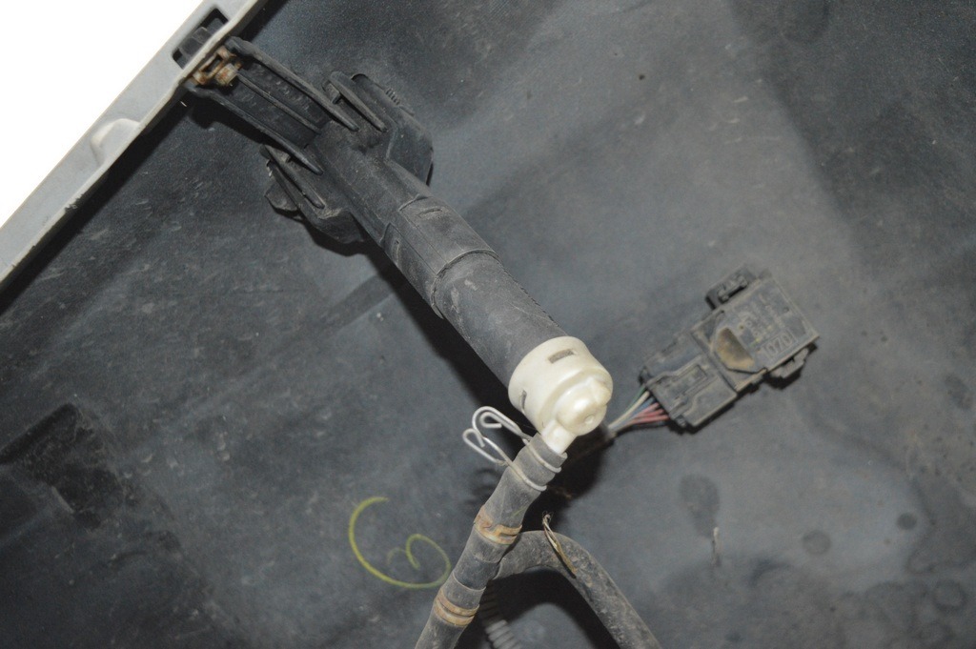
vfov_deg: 29.8
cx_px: 488
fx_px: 1219
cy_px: 324
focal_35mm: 45
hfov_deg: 43.6
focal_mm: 30
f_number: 4.2
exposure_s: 1/30
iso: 2200
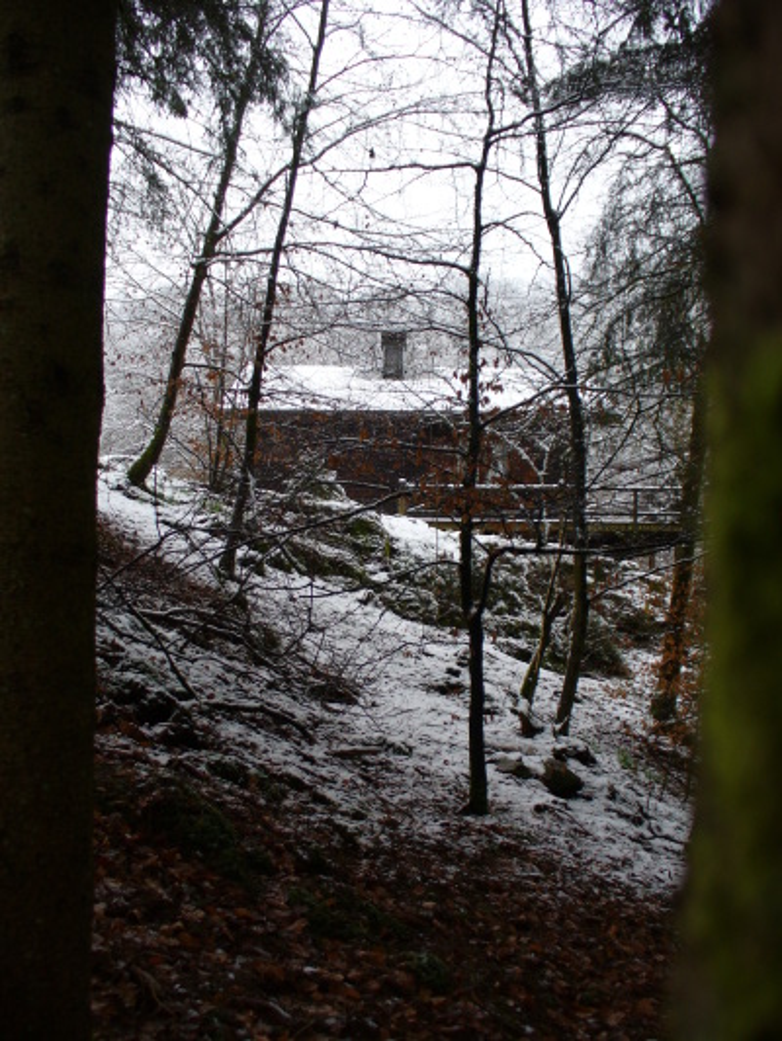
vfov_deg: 50.1
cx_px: 391
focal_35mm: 37
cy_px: 520
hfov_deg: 38.7
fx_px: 1114
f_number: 2.8
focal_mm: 6.1
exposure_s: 1/100
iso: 80
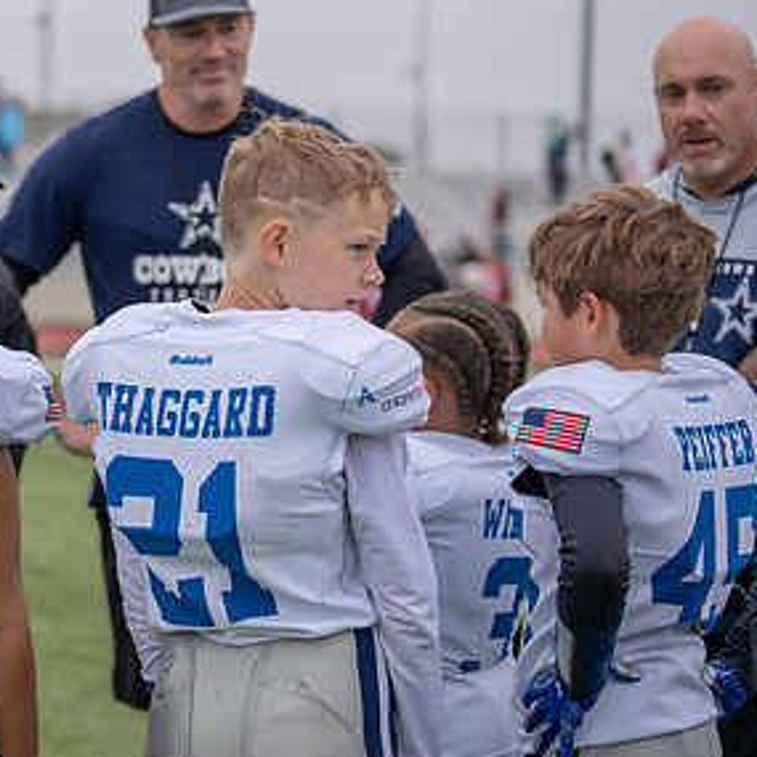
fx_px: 2994
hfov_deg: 14.2
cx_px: 8
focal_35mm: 121
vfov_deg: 14.4
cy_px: 312
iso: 200
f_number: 2.8
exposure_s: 1/1250
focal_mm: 70
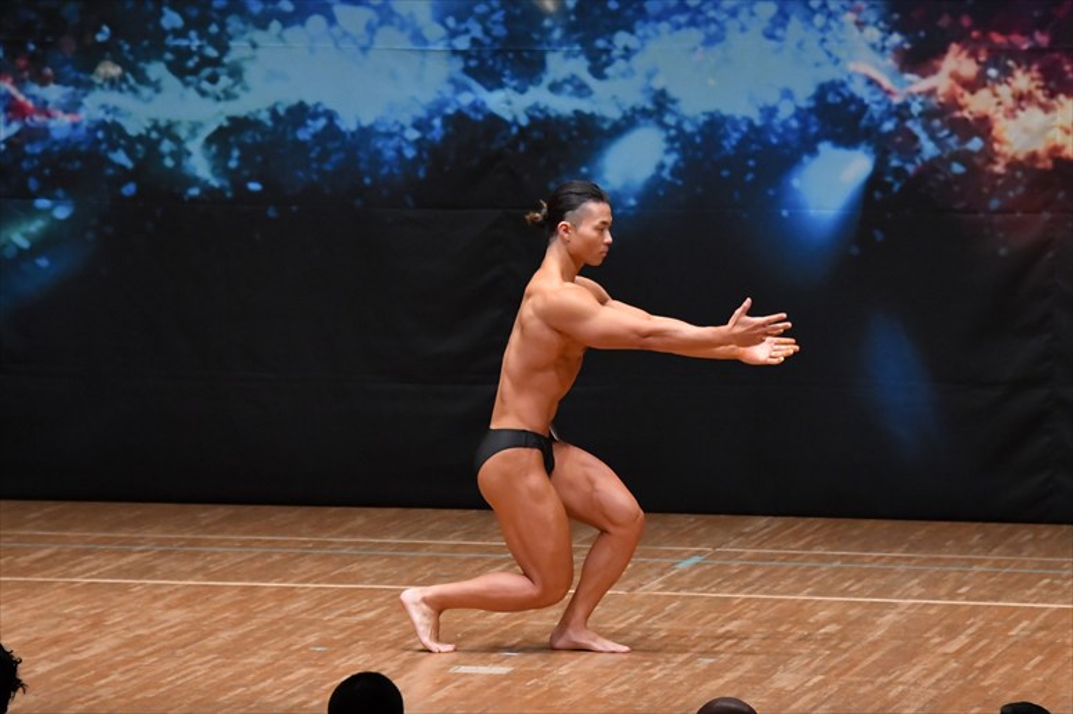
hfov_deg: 8.1
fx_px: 7597
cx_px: 536
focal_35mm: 255
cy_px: 357
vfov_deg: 5.4
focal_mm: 170
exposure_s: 1/400
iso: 5000
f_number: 5.6
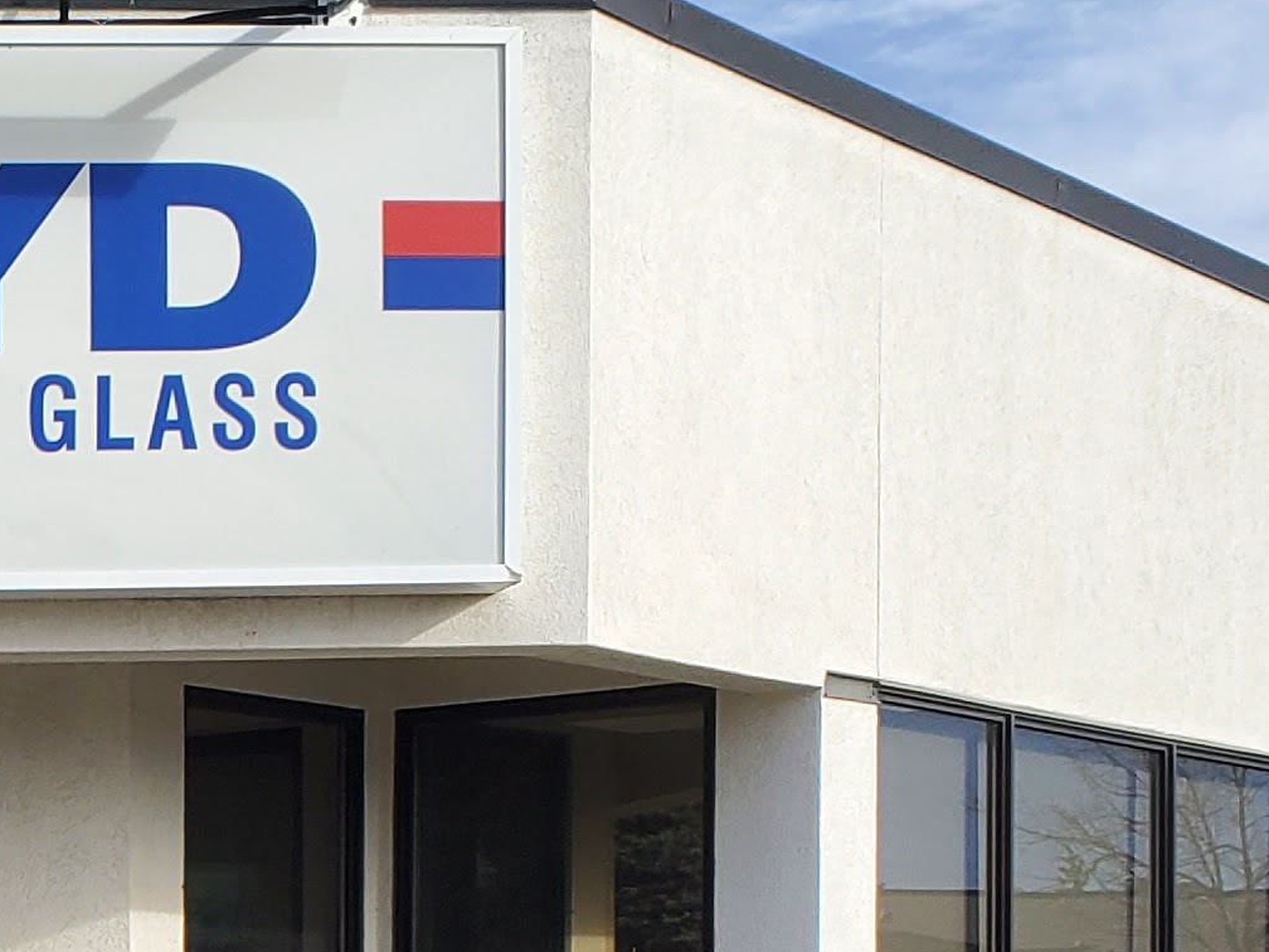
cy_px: 1261
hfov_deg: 18.0
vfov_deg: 13.7
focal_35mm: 104
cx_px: -256
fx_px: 3813
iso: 50
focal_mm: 4.3
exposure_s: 1/919
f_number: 2.4
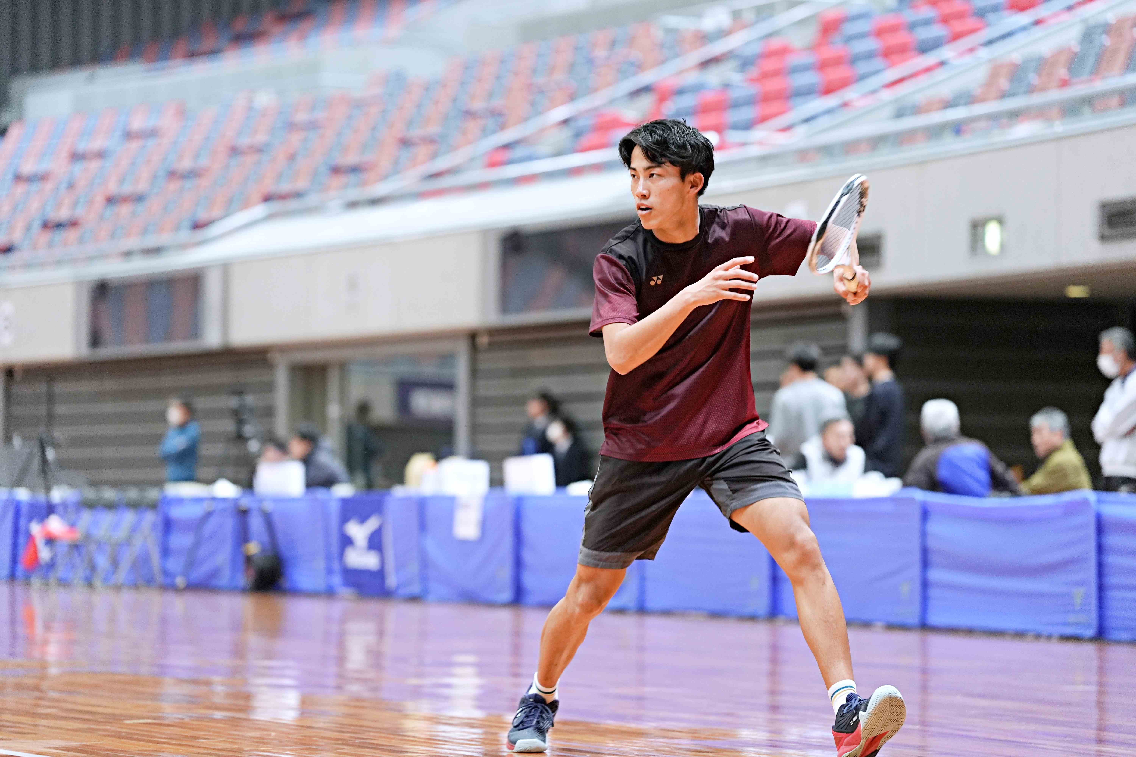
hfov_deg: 15.1
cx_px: 568
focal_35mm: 136
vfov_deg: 10.1
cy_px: 378
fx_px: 4291
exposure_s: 1/250
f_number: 2.8
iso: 2000
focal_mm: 136
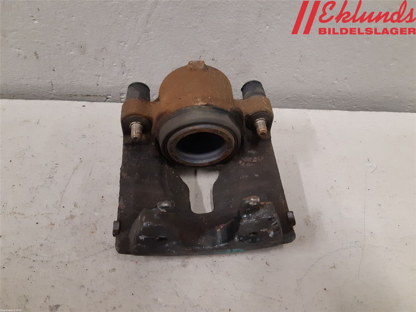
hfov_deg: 67.3
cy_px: 156
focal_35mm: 26
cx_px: 208
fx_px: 312
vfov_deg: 53.1
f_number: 1.7
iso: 250
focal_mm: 3.93
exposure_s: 1/60
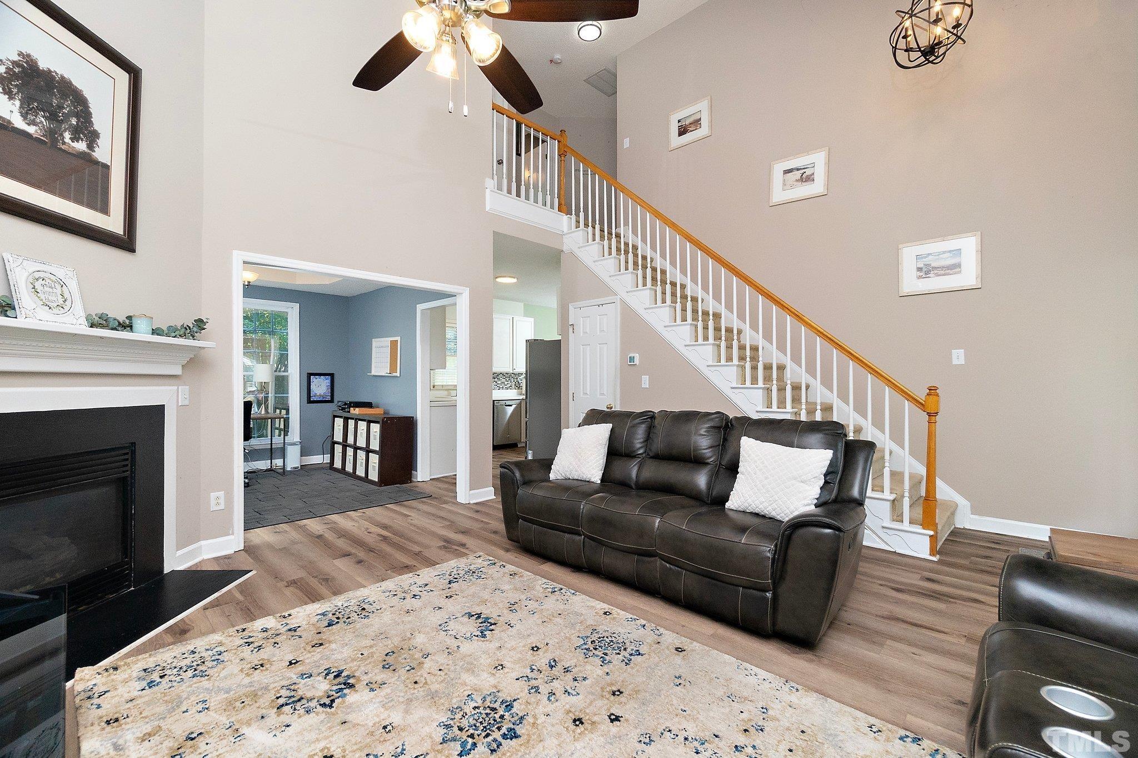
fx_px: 474
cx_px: 569
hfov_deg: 100.4
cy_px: 379
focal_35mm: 15
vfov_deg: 77.3
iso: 500
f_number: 6.3
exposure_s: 1/50
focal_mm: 10
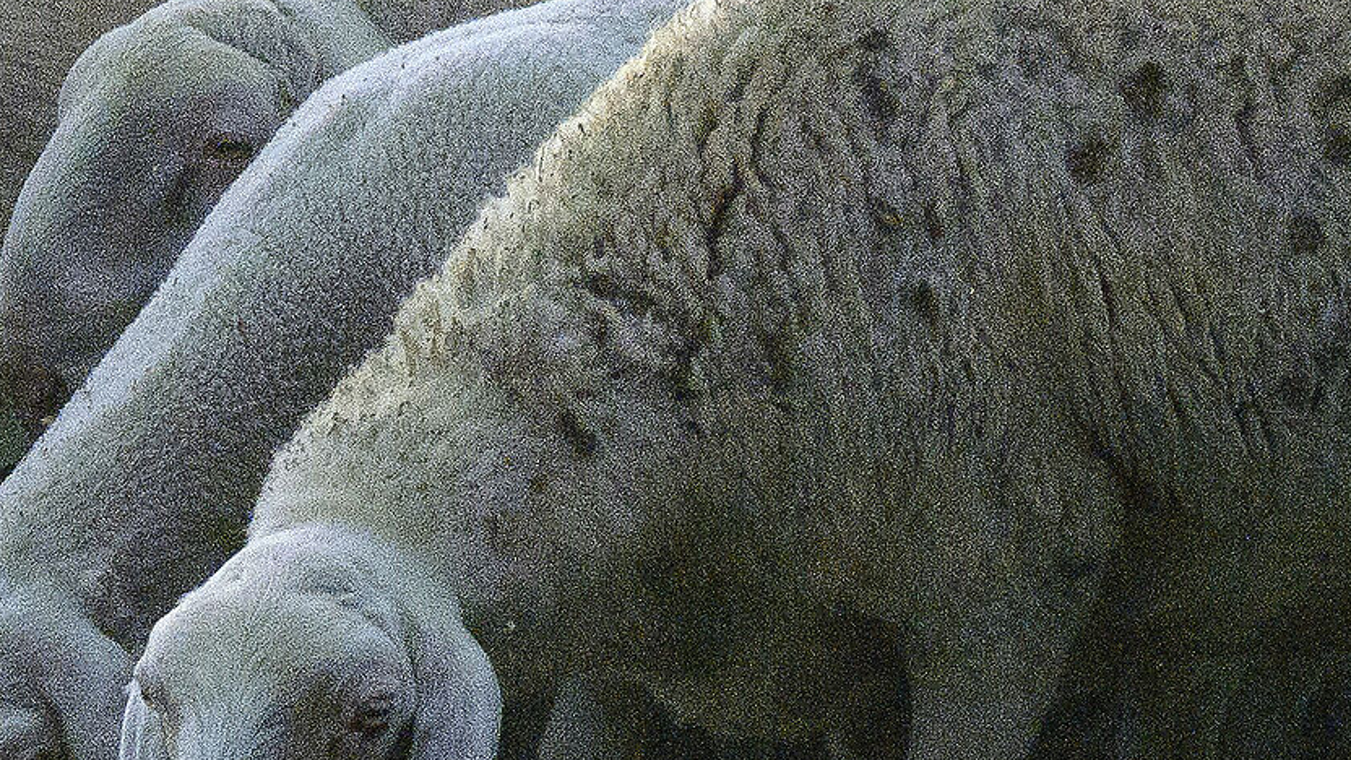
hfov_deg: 4.5
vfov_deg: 2.6
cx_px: 360
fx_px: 17034
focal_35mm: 476
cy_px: 894
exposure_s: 1/4000
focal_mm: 105
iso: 1600
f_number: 5
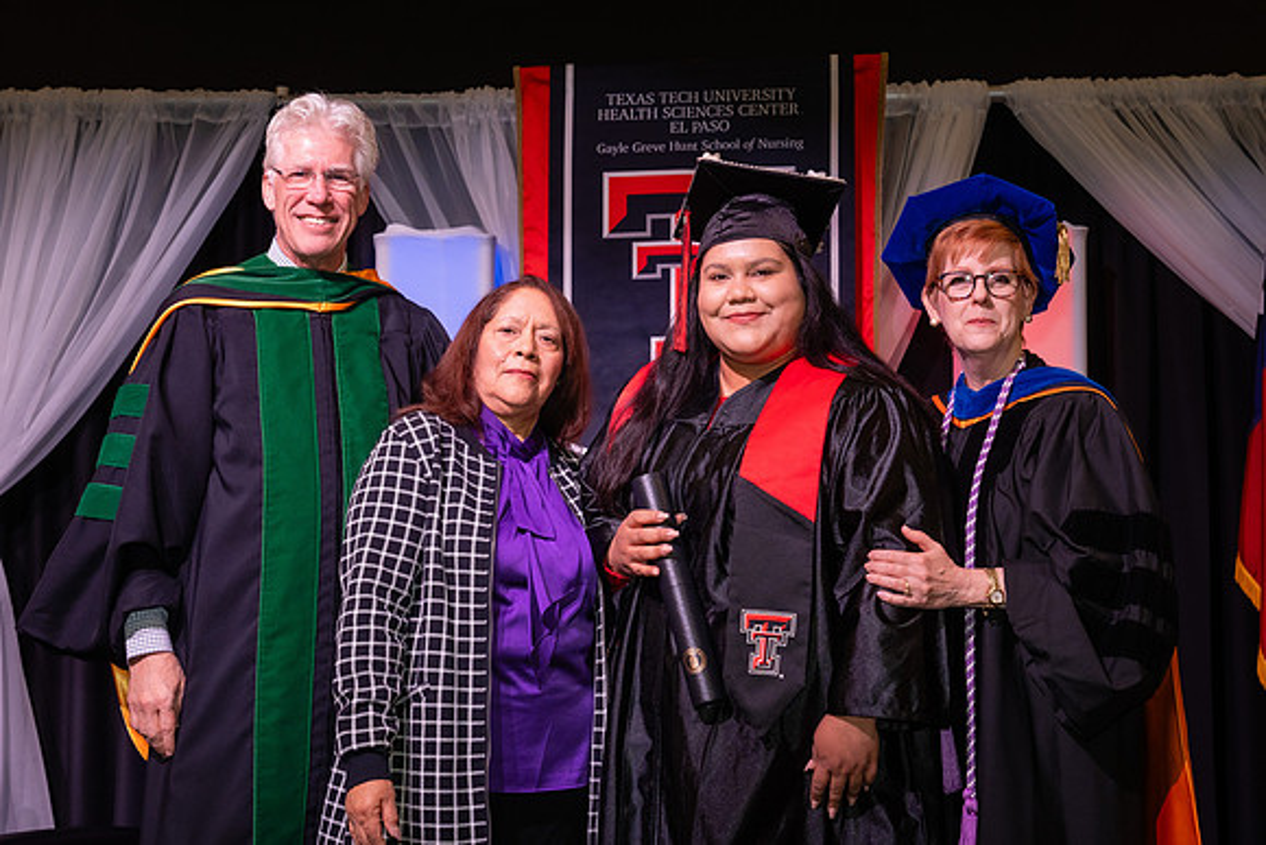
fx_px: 2409
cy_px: 399
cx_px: 579
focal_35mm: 68
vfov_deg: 19.9
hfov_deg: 29.4
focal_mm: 54
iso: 1250
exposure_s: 1/160
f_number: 5.6
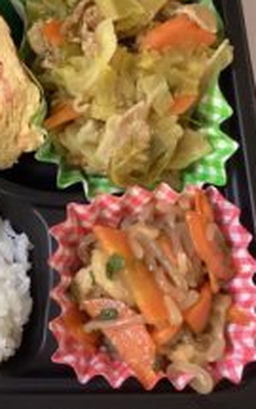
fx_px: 636
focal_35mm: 57
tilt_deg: -74.4
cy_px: 173
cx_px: -65
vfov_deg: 35.6
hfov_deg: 20.9
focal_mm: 3.3
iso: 200
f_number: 2.4
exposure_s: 1/50
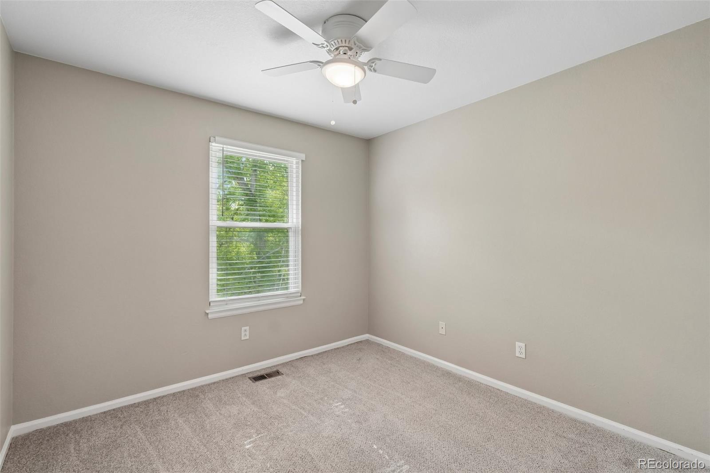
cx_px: 355
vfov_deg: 77.3
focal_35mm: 15
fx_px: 296
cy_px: 236
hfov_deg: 100.4
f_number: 8
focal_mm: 10
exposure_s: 1/13
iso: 800
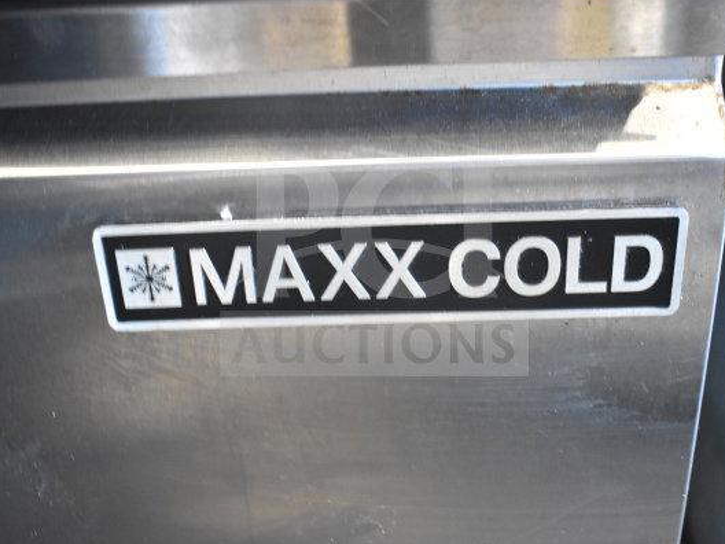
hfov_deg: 46.8
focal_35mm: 40
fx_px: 838
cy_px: 267
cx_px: 373
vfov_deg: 36.0
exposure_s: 1/40
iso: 3600
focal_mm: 24
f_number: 4
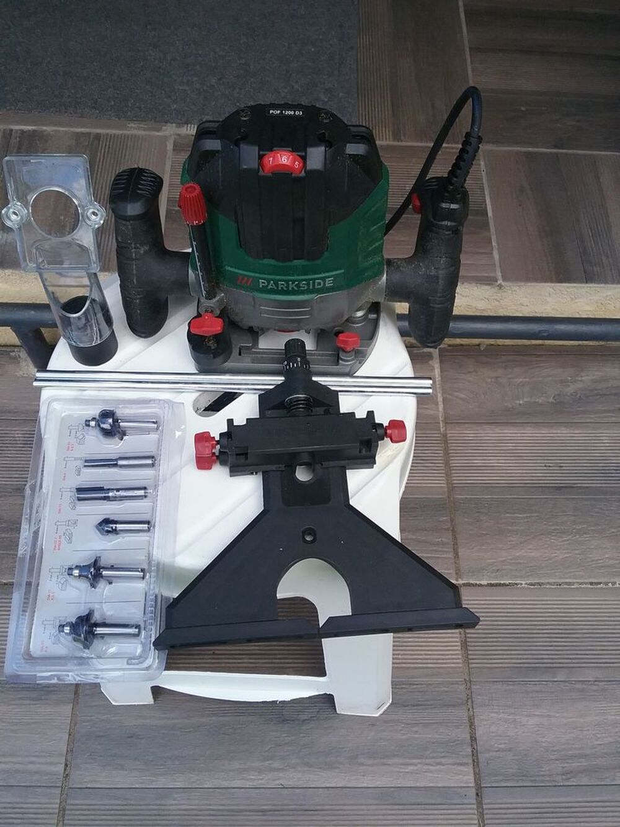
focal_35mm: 31
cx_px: 310
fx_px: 740
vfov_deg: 58.3
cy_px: 414
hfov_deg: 45.4
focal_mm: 3.3
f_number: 2.2
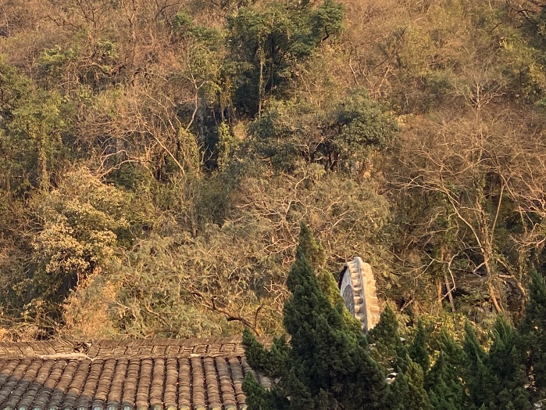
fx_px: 1183
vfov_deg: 19.6
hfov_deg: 25.2
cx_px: 48
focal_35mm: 75
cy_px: 214
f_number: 1.8
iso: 32
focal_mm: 4.25
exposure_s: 1/355
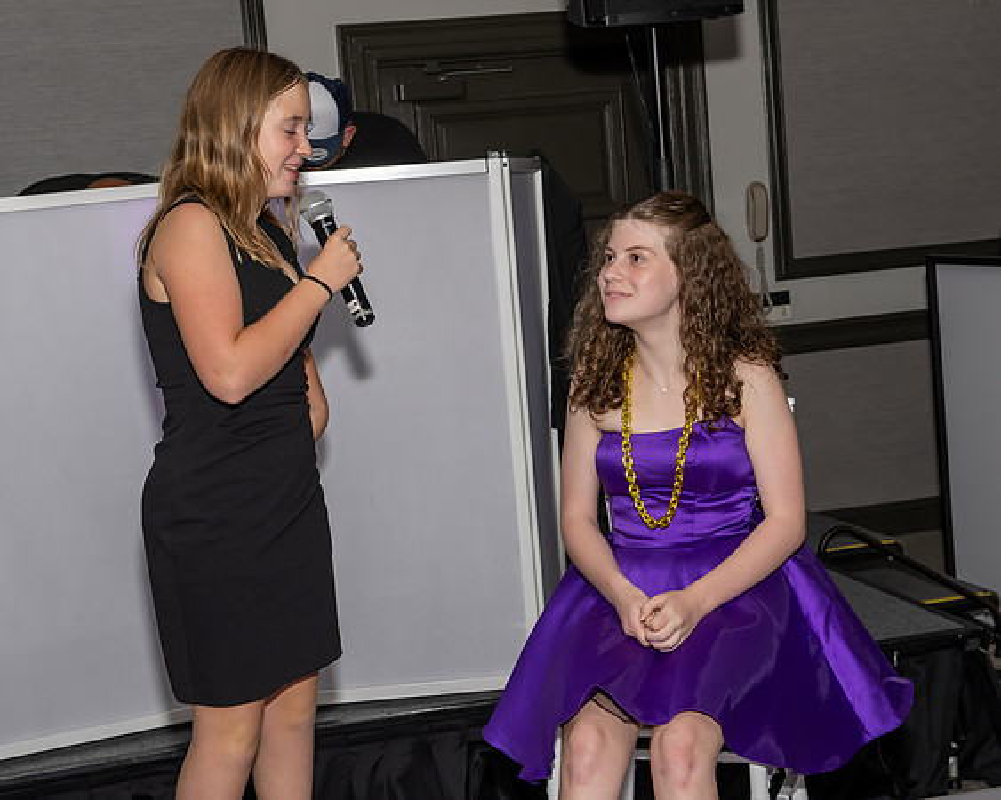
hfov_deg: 29.5
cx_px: 509
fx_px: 1902
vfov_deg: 23.8
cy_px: 400
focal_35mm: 64
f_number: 7.1
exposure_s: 1/250
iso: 1000
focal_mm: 38
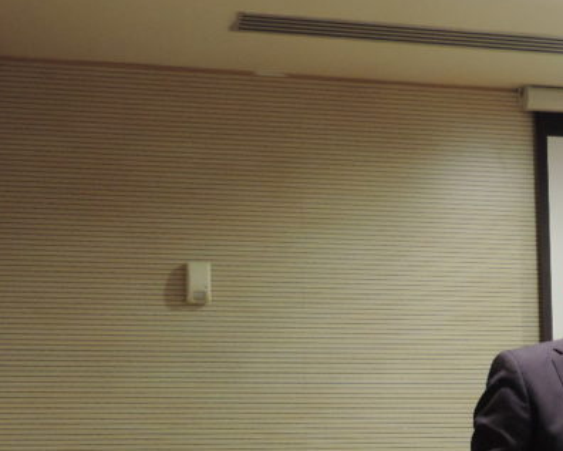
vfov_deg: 14.8
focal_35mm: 101
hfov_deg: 18.3
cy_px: 509
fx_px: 1683
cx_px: 626
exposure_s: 1/30
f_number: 3.3
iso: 400
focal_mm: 7.1
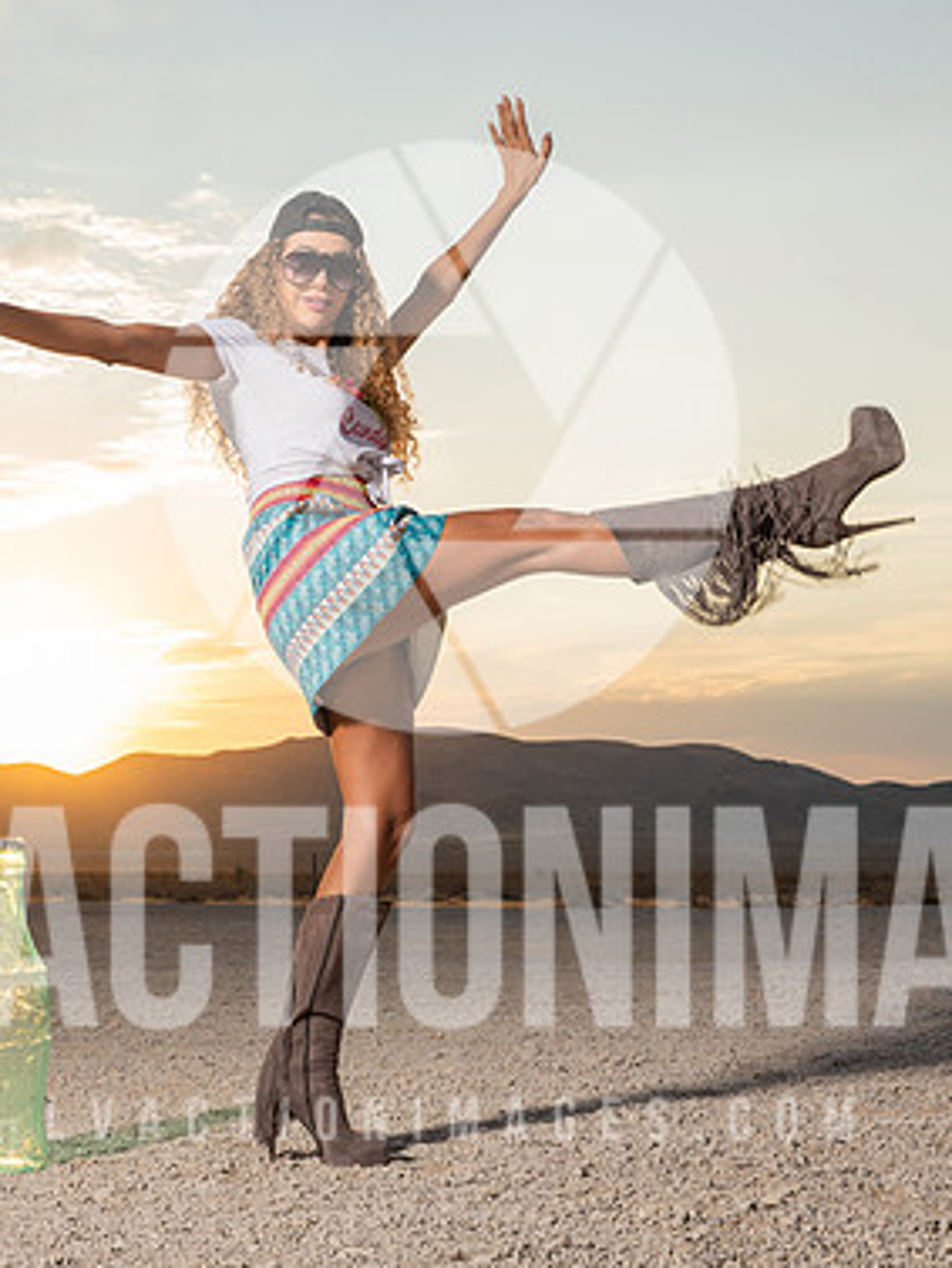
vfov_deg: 34.3
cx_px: 371
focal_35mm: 56
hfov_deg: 26.1
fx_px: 2052
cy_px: 672
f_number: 8
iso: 100
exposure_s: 1/125
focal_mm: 34
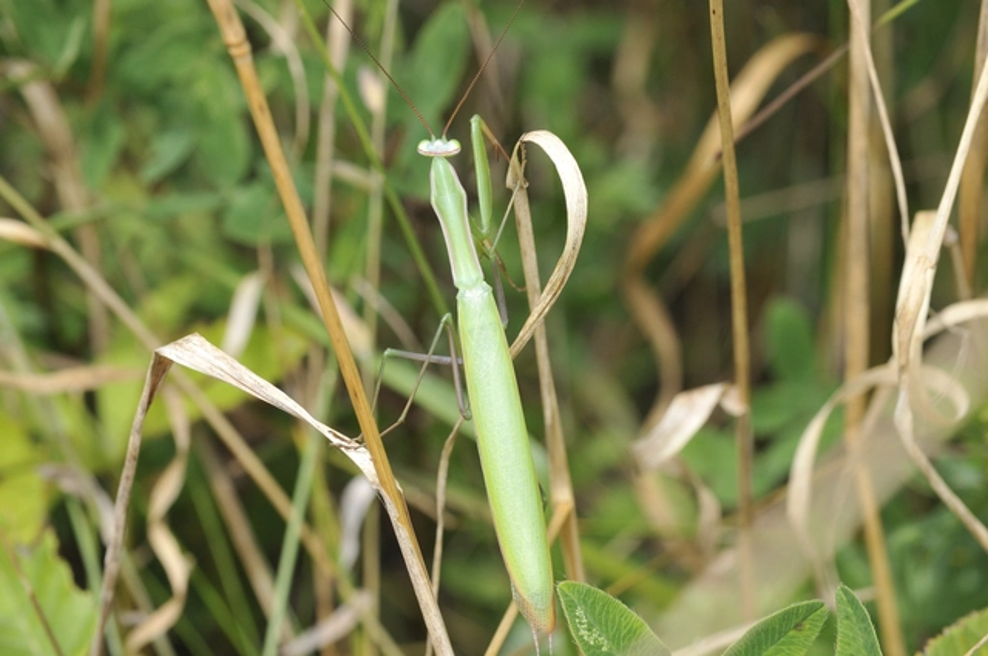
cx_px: 494
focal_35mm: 158
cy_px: 328
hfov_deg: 13.1
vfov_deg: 8.7
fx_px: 4317
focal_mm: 105
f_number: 13
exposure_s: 1/250
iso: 400
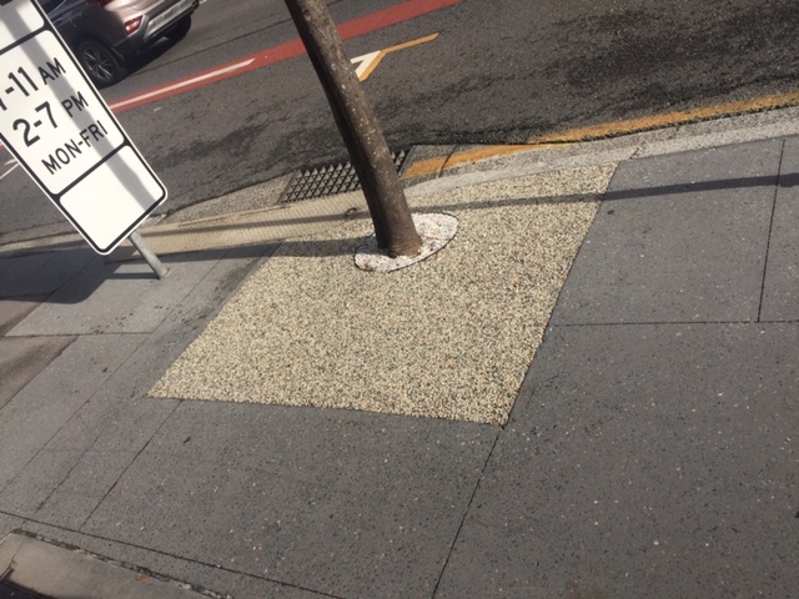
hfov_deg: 61.7
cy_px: 300
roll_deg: +28.4
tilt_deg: -28.8
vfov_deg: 48.2
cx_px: 400
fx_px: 669
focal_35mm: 29
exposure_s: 1/1163
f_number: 2.2
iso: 32
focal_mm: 4.15
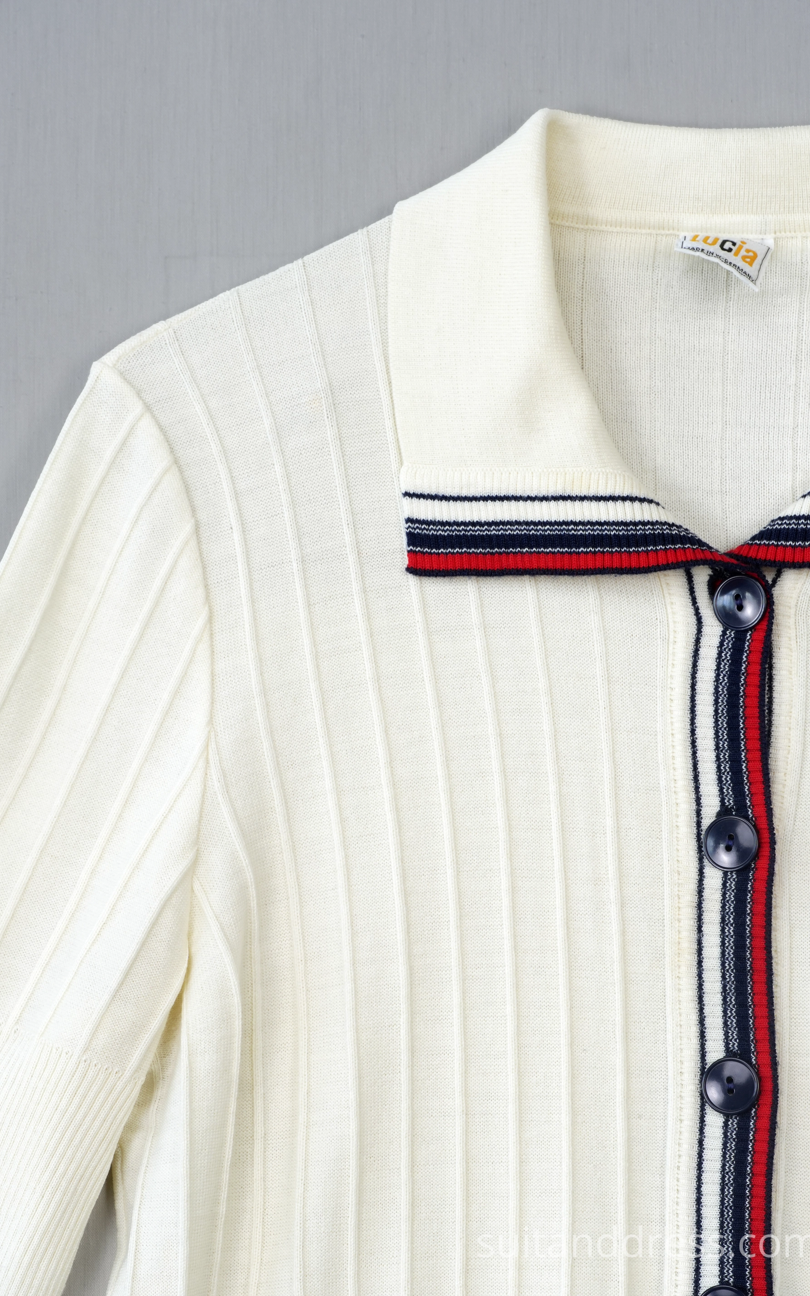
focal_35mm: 119
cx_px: 421
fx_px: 4186
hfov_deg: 11.1
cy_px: 652
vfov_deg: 17.6
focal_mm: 77
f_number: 8
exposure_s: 1/50
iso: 320
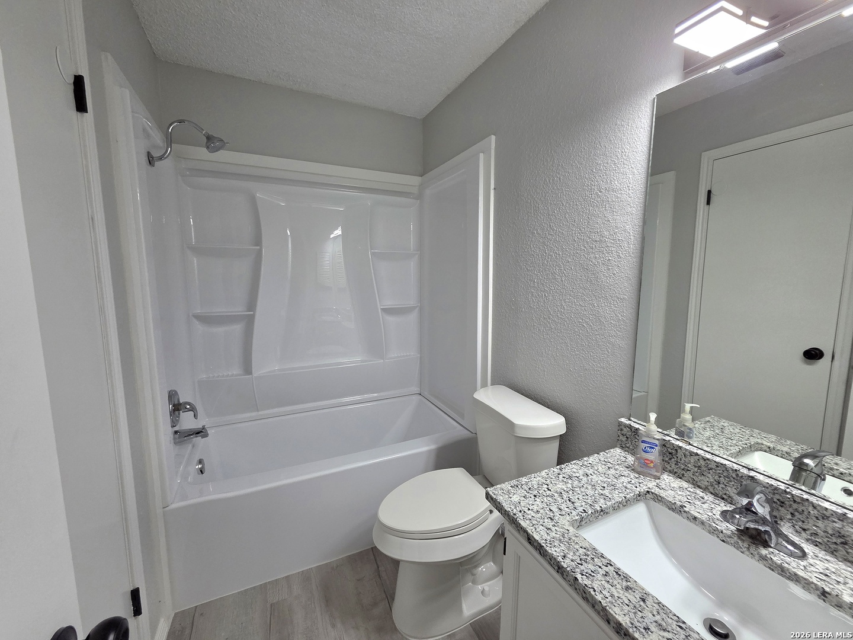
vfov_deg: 89.9
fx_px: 320
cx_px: 426
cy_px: 320
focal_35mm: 13
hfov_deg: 106.2
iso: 200
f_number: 2.2
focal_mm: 2.2
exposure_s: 1/120
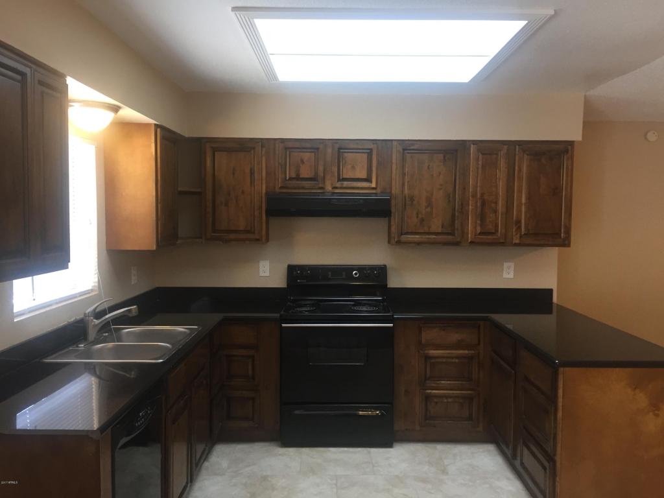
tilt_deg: -3.1
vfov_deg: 48.2
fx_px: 556
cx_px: 332
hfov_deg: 61.7
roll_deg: -0.4
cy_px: 249
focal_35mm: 29
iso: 50
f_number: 2.2
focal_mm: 4.15
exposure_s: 1/30
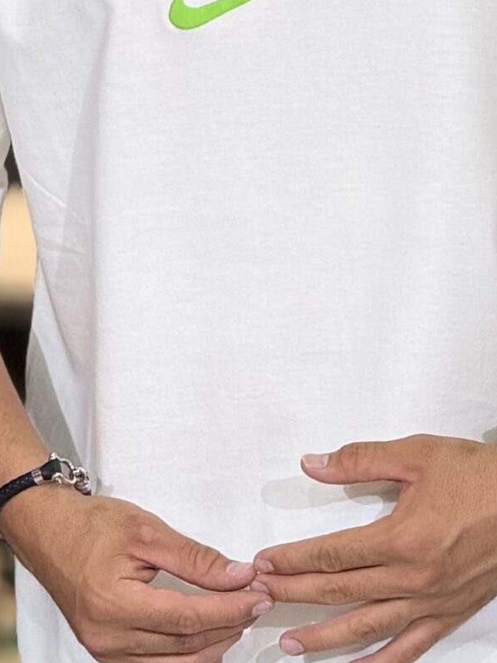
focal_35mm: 389
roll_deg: -1.4
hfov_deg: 3.8
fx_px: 7451
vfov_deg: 5.1
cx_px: 319
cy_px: 95
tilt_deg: -5.7
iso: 100
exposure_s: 1/100
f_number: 2.8
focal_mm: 15.66
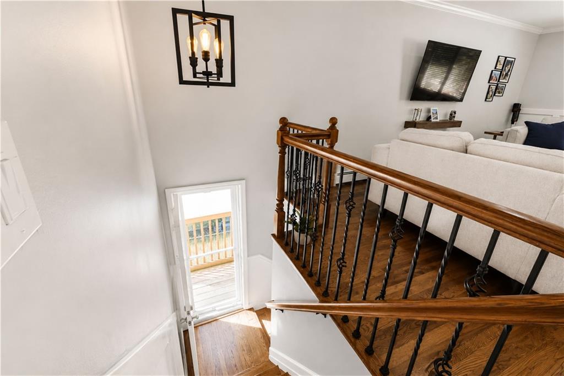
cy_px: 188
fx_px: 235
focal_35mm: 15
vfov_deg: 77.3
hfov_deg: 100.4
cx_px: 282
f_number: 13
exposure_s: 1/80
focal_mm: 10
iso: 1250
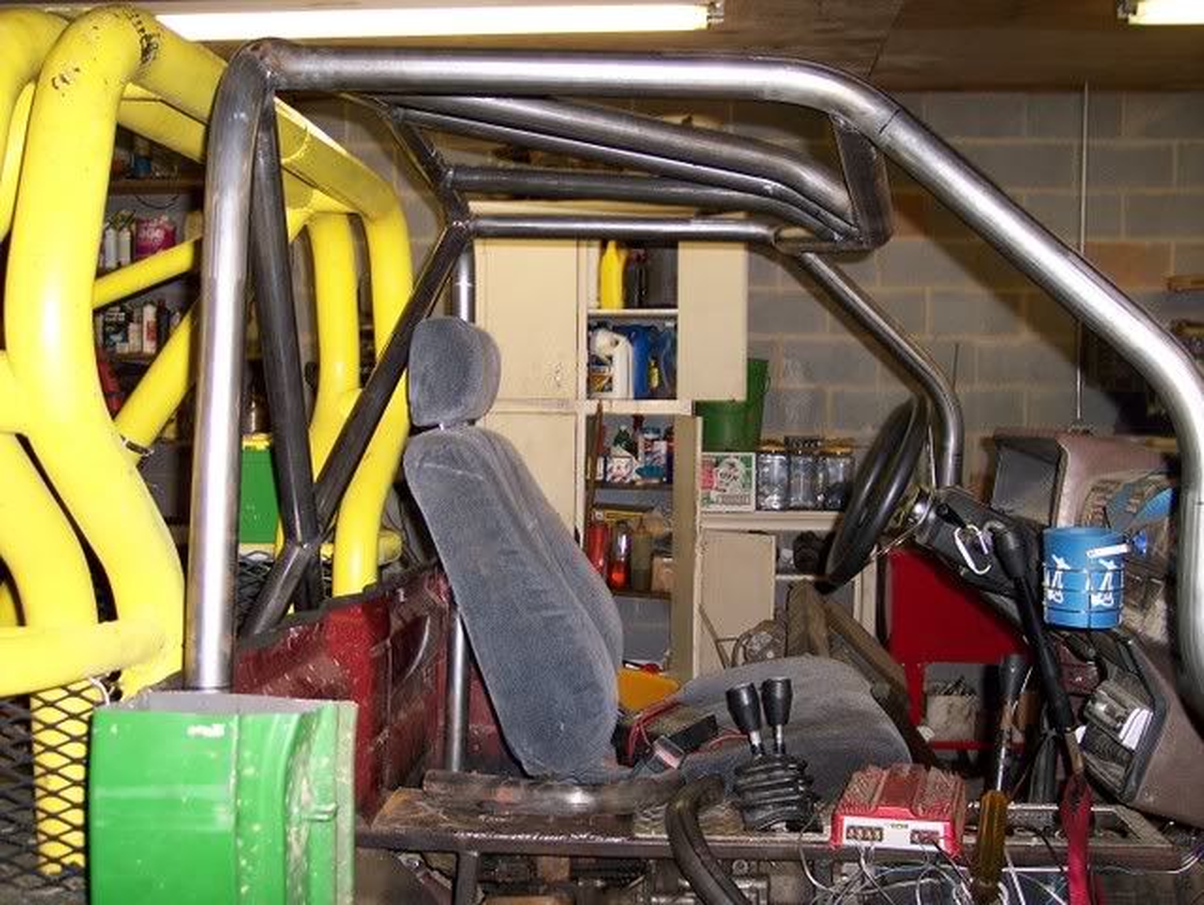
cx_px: 602
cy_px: 452
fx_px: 1357
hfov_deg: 47.8
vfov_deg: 36.9
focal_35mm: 39
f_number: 2.8
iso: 100
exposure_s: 1/60
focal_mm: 8
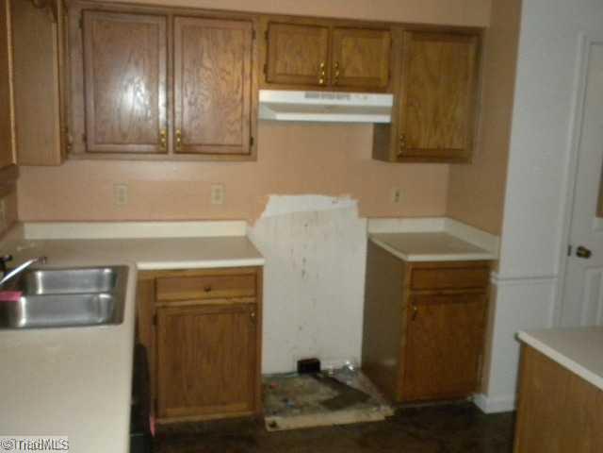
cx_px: 302
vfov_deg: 38.7
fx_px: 645
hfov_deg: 50.1
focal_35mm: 37
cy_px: 226
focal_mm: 6.6
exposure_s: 1/30
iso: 400
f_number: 3.5
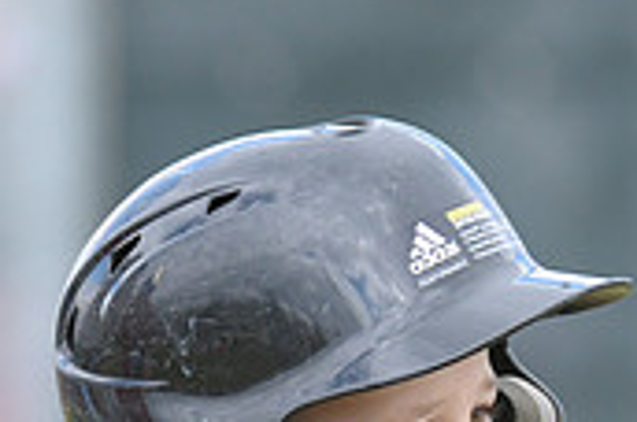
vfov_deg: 1.0
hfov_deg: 1.5
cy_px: 631
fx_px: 24055
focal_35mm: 1362
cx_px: 244
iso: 400
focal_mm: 270
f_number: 4
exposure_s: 1/640
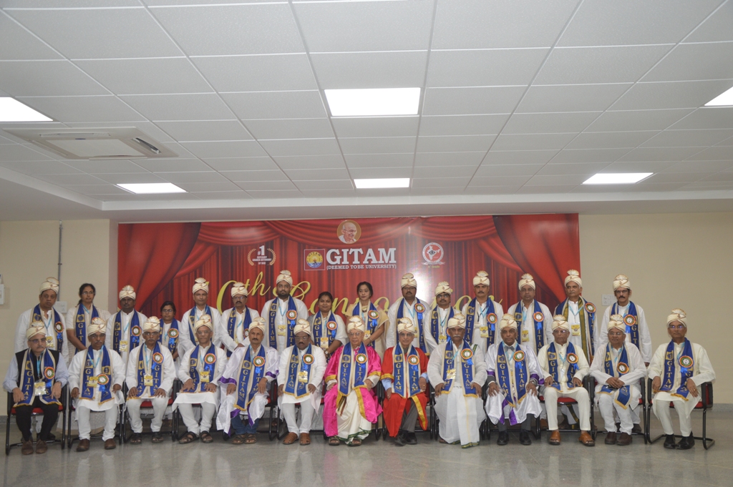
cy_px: 244
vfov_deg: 36.8
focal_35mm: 36
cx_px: 366
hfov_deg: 53.2
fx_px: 732
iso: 400
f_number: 4.5
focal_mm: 24
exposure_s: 1/80
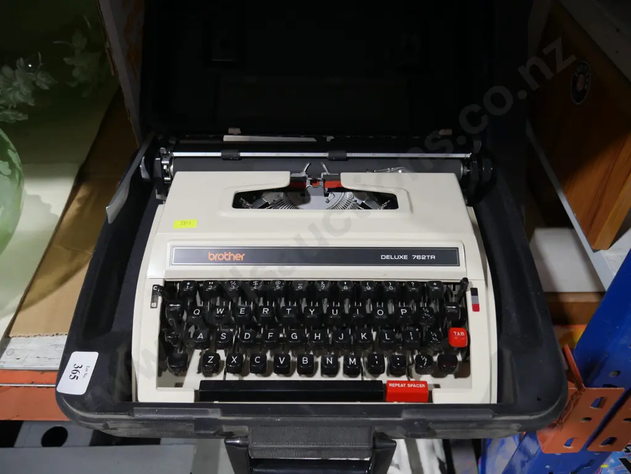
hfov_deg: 63.4
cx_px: 316
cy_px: 237
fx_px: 511
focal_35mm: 28
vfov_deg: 49.8
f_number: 3.5
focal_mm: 14
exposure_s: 1/60
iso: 400
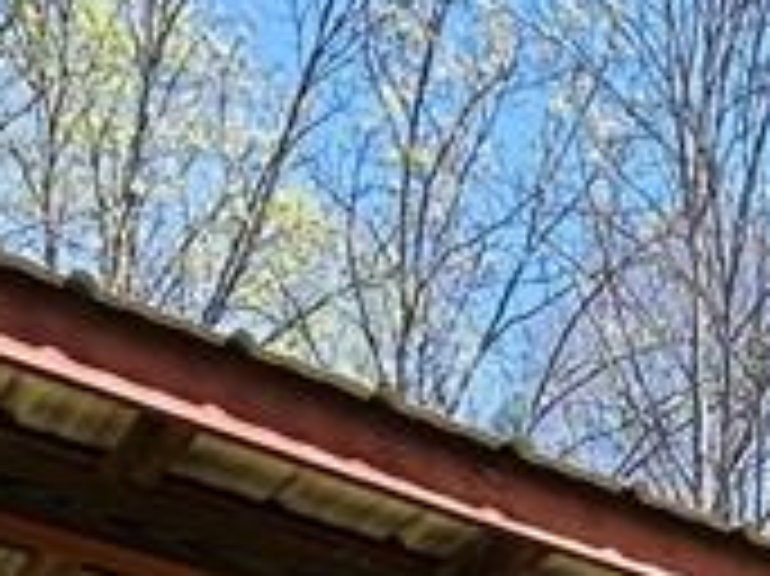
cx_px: 1054
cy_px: 1480
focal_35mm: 84
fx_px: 1867
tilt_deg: +3.4
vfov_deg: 12.6
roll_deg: +3.7
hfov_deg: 20.8
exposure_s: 1/711
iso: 40
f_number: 2.2
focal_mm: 2.22
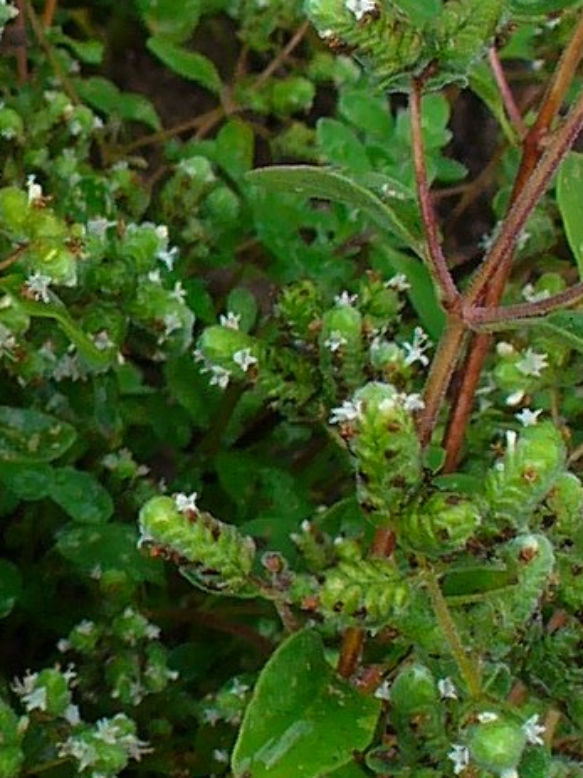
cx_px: -376
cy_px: 395
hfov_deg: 7.9
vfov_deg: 10.8
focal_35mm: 184
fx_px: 4134
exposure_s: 1/250
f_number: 2.8
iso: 64
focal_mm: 6.1
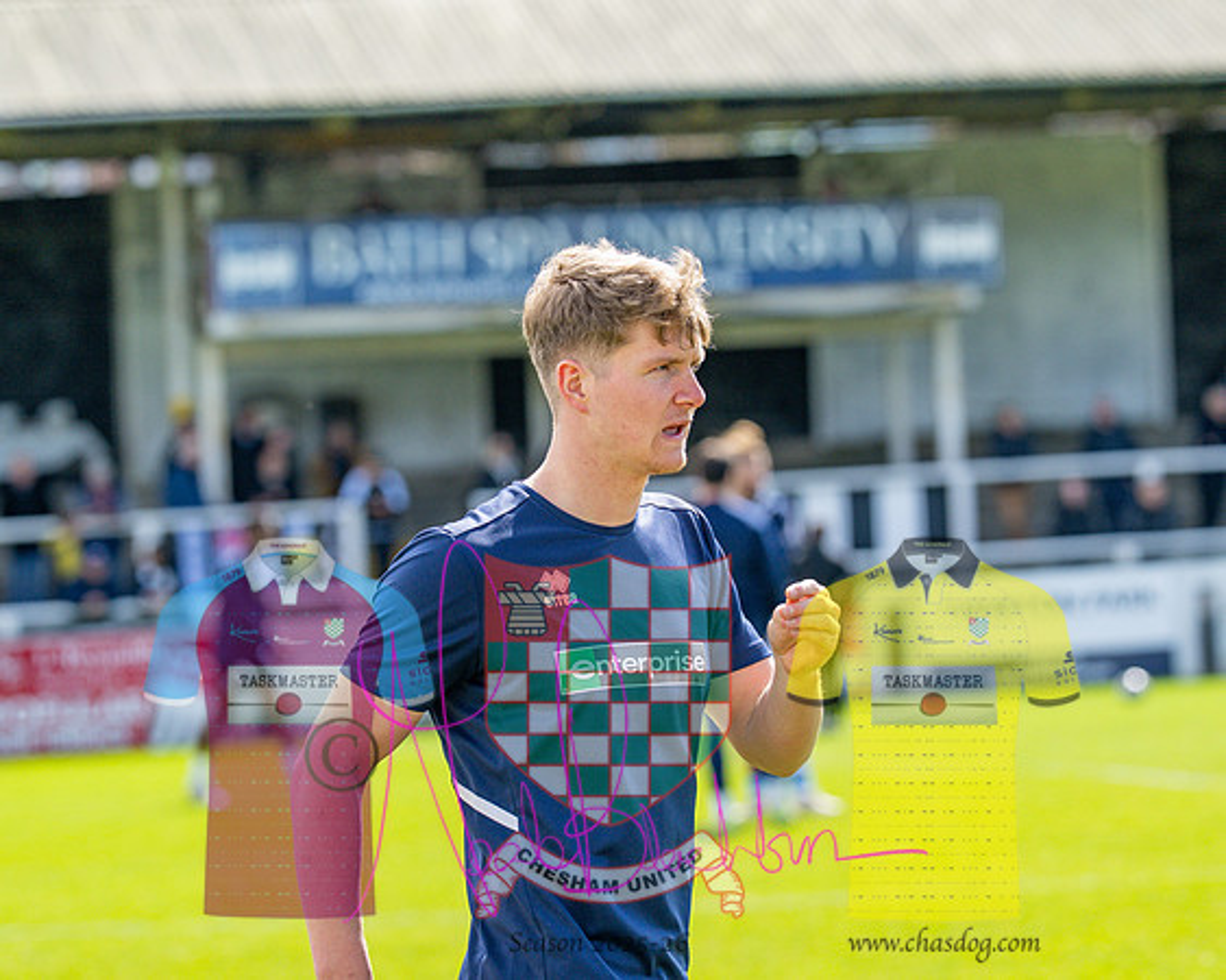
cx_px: 613
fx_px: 8255
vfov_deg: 6.8
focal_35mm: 228
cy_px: 490
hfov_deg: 8.5
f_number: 4
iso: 200
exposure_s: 1/1250
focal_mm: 135
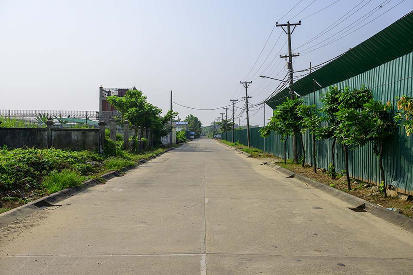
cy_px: 138
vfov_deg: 39.4
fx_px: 384
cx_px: 206
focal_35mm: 34
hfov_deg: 56.5
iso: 220
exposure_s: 1/800
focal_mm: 33.5
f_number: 9
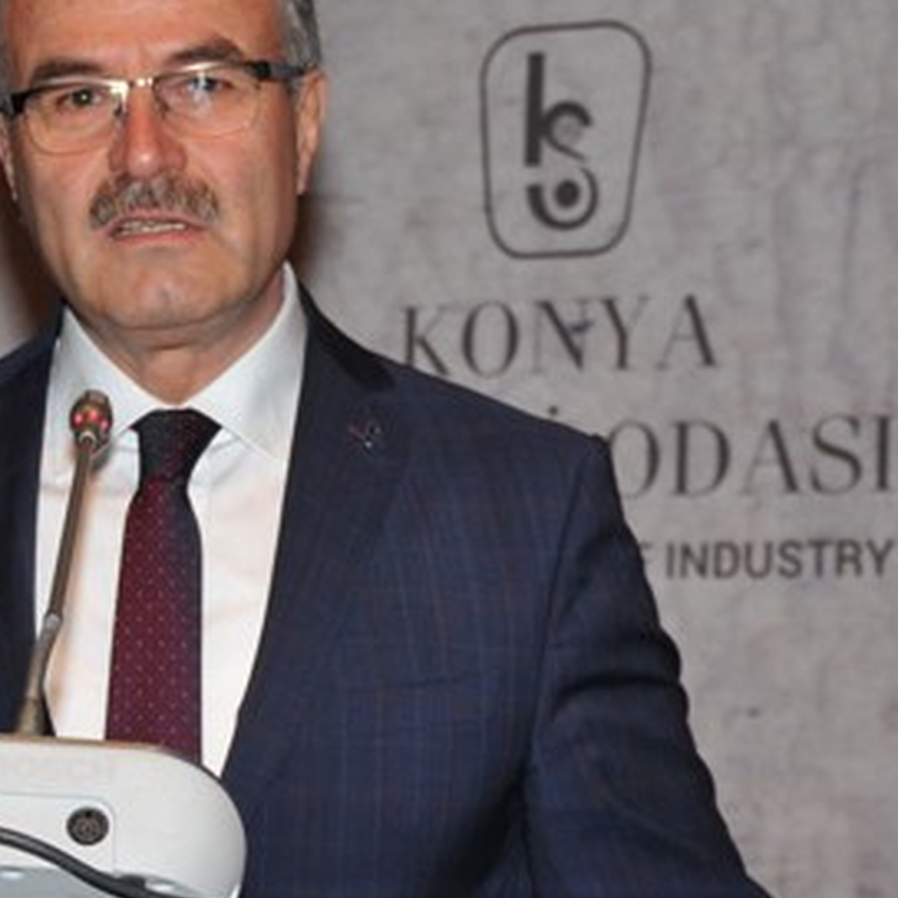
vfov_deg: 9.2
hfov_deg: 9.2
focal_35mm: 190
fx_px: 5576
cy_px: 294
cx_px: 262
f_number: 5.6
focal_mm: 50
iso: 320
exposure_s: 1/60
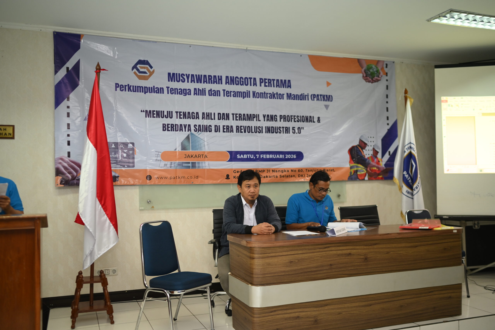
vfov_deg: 37.9
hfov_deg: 54.4
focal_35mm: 35
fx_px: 481
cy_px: 165
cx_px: 248
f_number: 1.8
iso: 640
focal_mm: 35
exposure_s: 1/200
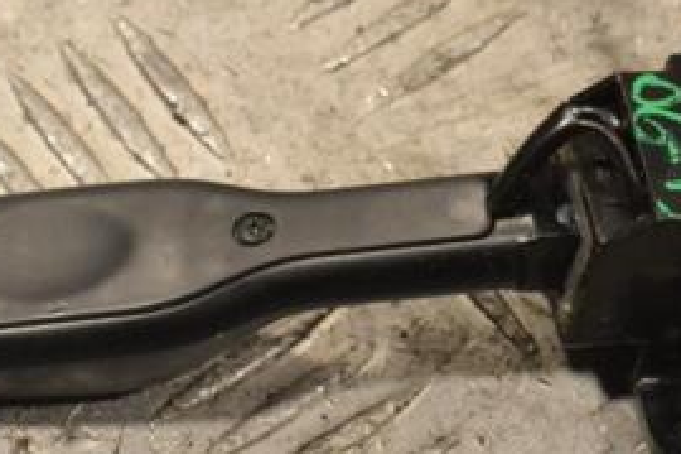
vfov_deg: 7.5
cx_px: 482
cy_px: 197
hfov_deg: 11.2
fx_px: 3464
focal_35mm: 183
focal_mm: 55
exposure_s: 1/400
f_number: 10
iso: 3200
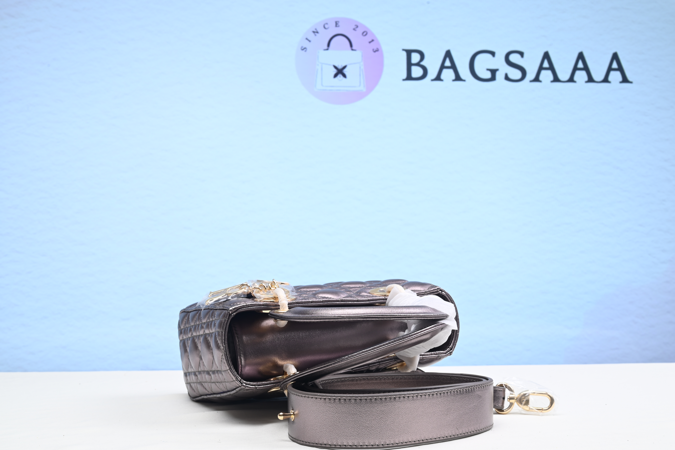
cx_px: 338
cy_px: 225
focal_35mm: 43
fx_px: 807
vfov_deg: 31.2
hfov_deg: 45.4
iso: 100
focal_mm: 43
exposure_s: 1/2
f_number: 16
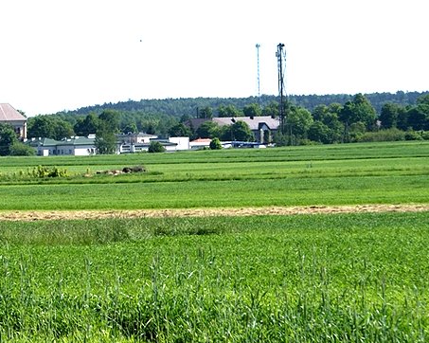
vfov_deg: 7.9
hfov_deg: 9.8
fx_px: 2487
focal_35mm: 196
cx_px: 55
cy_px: 85
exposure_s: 1/160
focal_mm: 70
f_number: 11
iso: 100
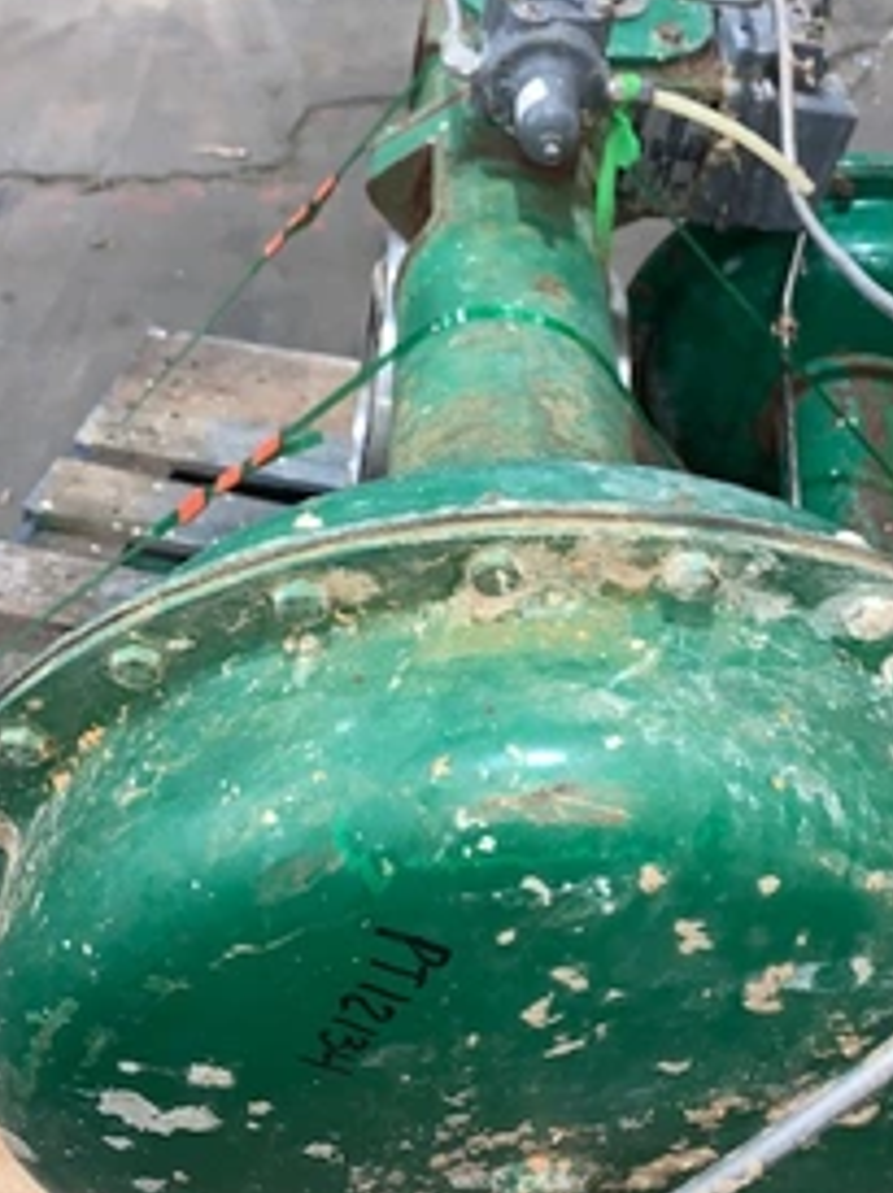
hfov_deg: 37.6
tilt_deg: -40.3
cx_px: 510
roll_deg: -0.3
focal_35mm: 38
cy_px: 457
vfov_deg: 48.6
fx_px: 1309
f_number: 1.8
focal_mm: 4.25
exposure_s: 1/17
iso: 50
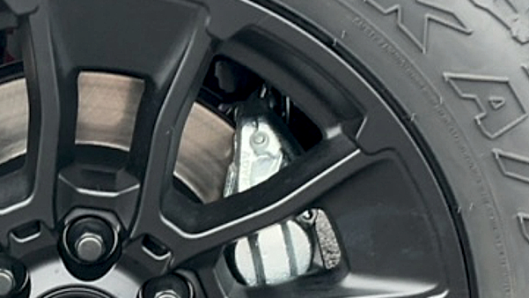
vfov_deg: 13.9
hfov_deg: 23.8
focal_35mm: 87
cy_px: 195
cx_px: 47
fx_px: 1220
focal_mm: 3
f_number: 1.8
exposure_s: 1/120
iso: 25
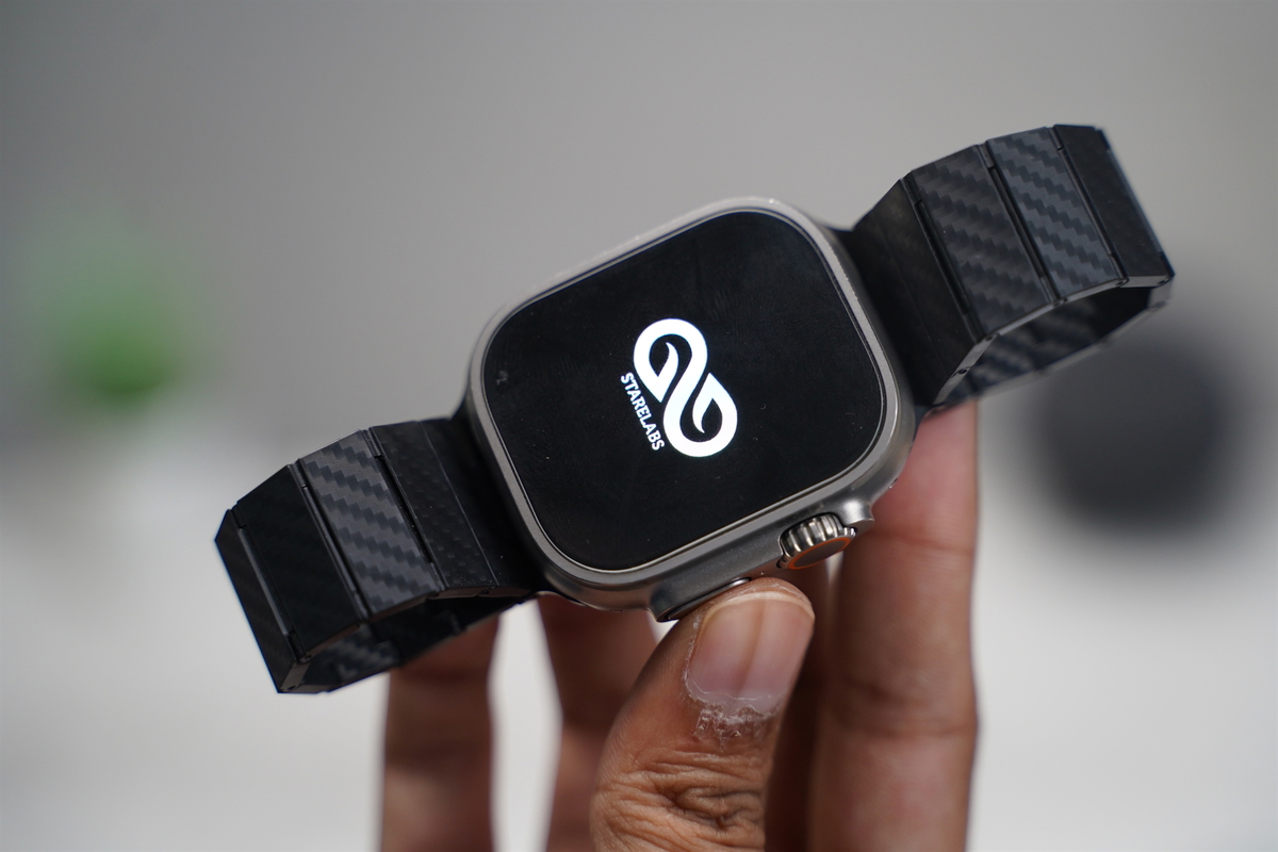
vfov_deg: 20.0
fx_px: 2414
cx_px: 639
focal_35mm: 68
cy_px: 426
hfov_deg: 29.7
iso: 800
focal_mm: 68
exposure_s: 1/80
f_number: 3.2
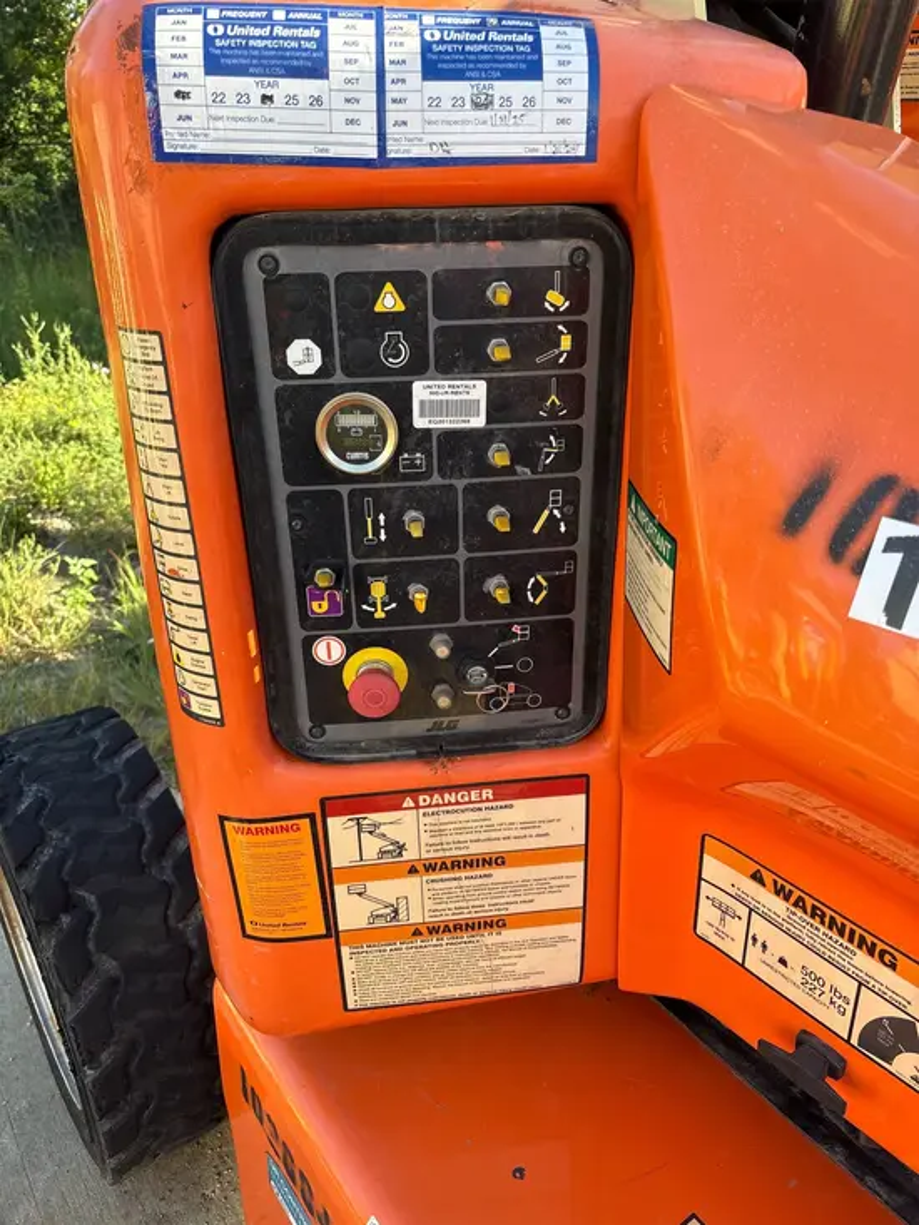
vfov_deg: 67.3
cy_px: 612
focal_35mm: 26
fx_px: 920
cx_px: 460
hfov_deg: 53.1
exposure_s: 1/408
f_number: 1.6
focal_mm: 5.96
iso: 50
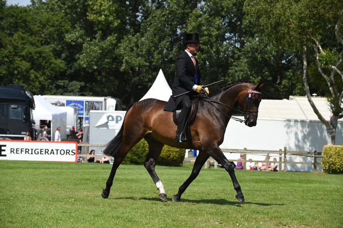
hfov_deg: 16.4
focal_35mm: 125
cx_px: 172
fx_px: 1190
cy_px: 114
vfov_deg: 11.0
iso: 640
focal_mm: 125
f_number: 5.6
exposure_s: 1/3200
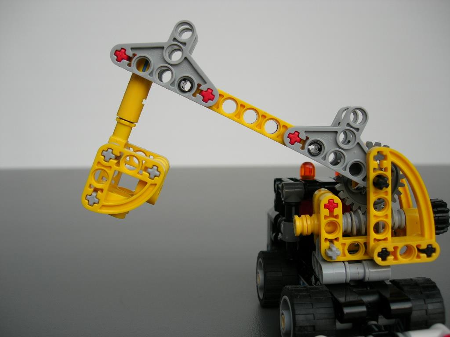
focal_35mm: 38
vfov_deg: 37.7
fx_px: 494
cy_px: 168
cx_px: 225
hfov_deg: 49.0
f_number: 2.8
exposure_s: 1/41
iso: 64
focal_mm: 7.8
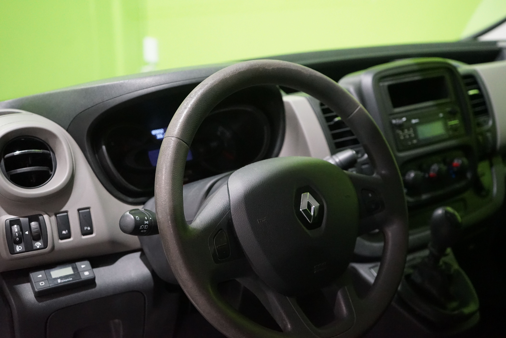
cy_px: 169
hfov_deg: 44.5
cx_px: 253
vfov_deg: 30.5
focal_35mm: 44
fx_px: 618
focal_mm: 44
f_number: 4.5
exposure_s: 1/100
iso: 6400
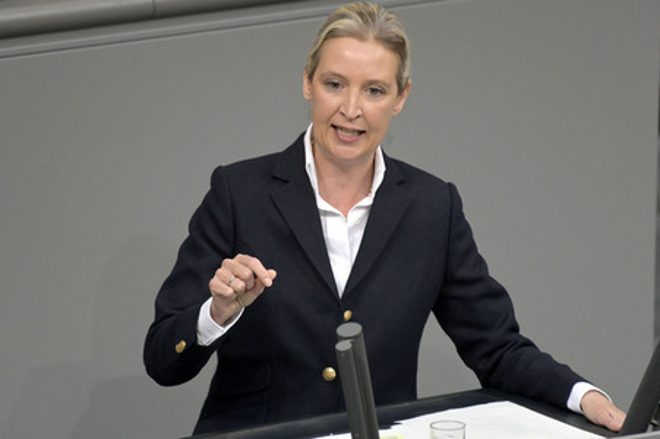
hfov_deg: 4.1
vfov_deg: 2.7
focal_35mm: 500
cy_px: 220
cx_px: 330
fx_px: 9160
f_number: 5.6
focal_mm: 500
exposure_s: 1/320
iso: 10000
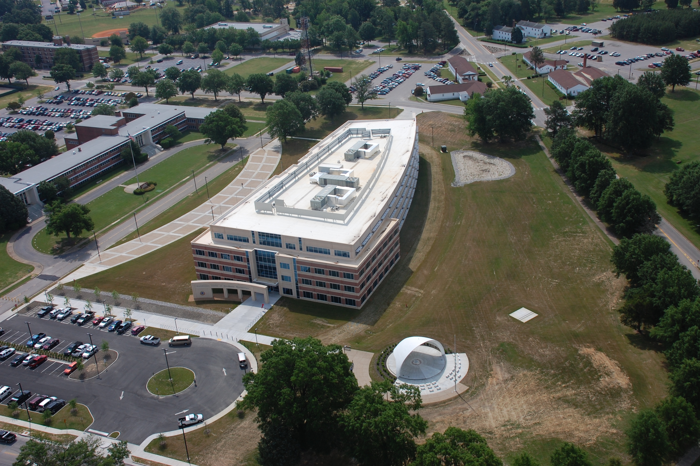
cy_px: 233
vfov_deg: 34.1
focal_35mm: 39
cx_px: 350
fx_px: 758
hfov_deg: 49.6
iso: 200
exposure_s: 1/320
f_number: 9
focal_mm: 26
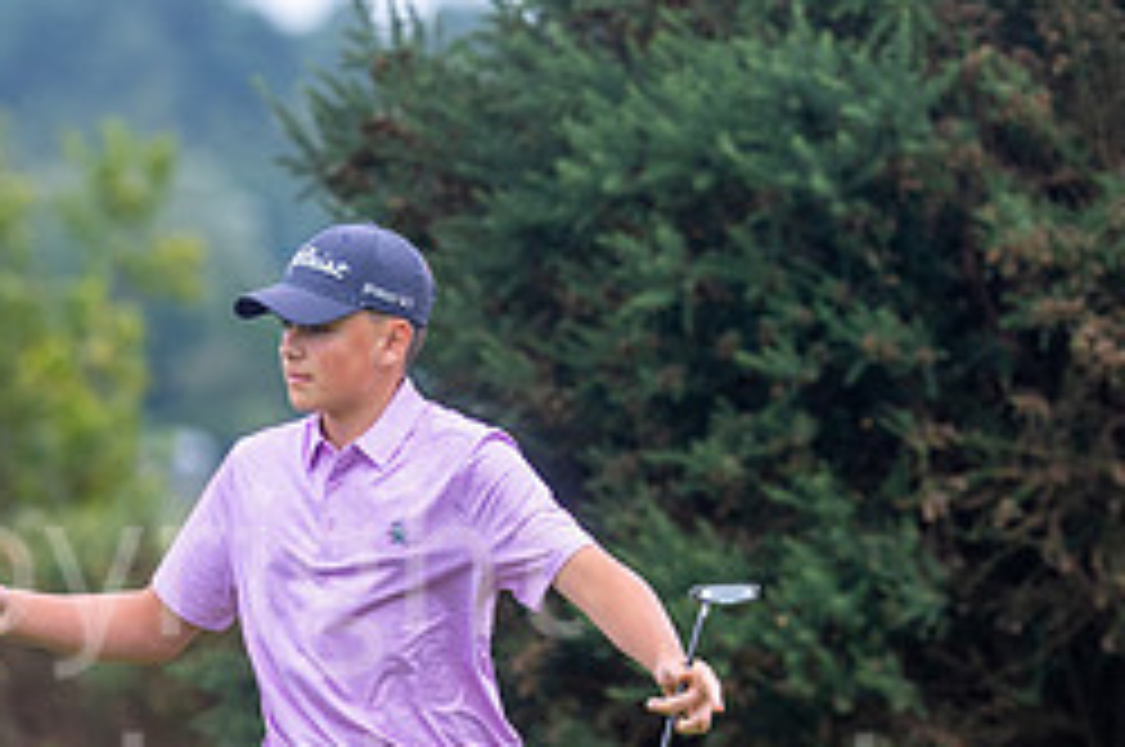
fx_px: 32645
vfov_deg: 1.3
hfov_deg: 2.0
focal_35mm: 1046
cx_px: 306
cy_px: 855
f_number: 5
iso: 250
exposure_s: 1/800
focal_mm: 300
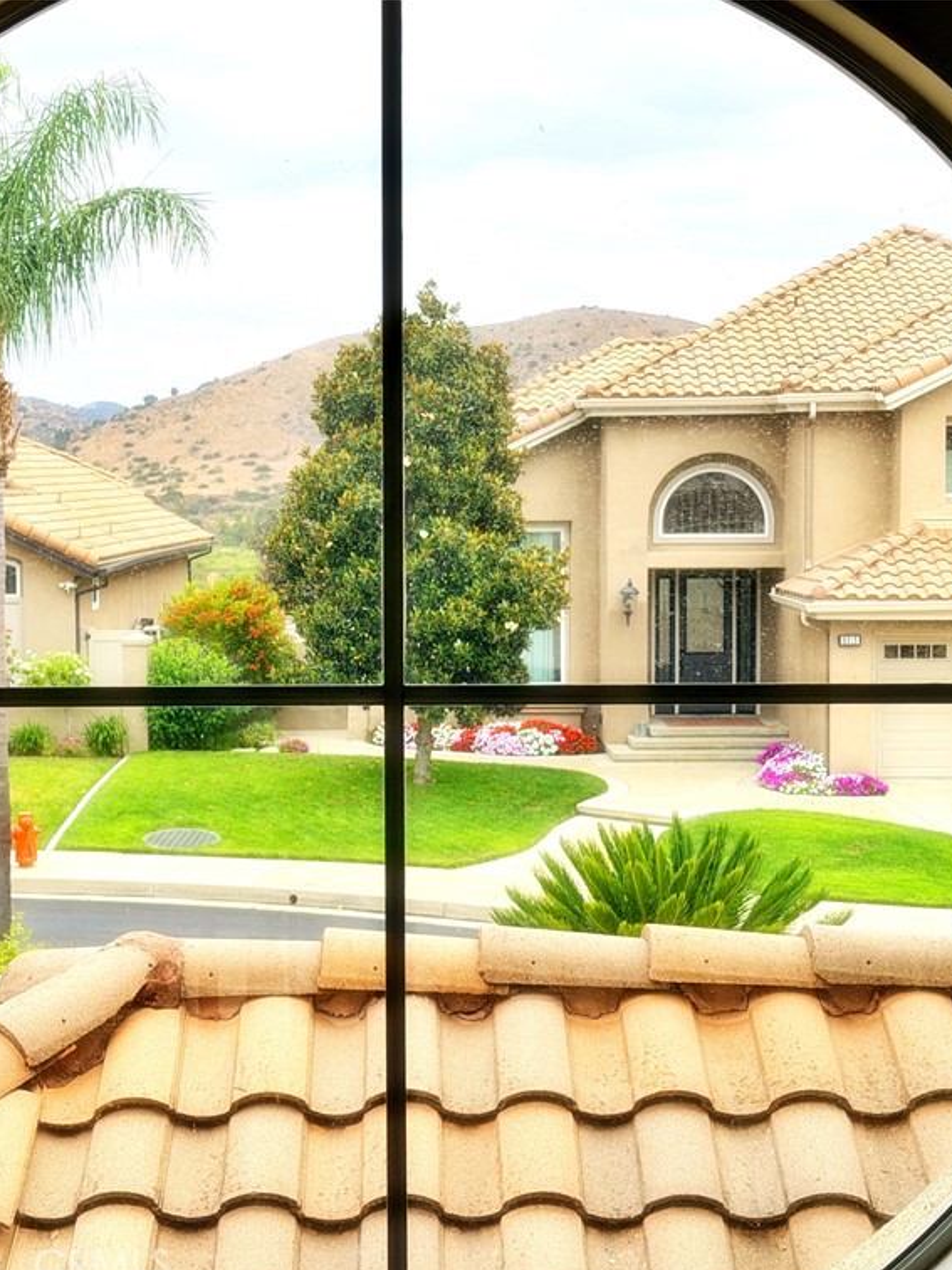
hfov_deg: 22.5
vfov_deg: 29.8
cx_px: 332
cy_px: 643
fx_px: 2383
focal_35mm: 65
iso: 64
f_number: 1.78
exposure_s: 1/3226
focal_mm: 6.76
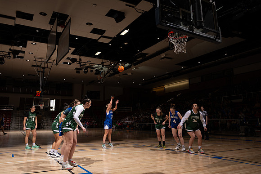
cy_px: 78
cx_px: 131
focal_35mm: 29
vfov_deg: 44.8
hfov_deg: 63.5
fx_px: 211
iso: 100
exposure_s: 1/125
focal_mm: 24
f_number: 5
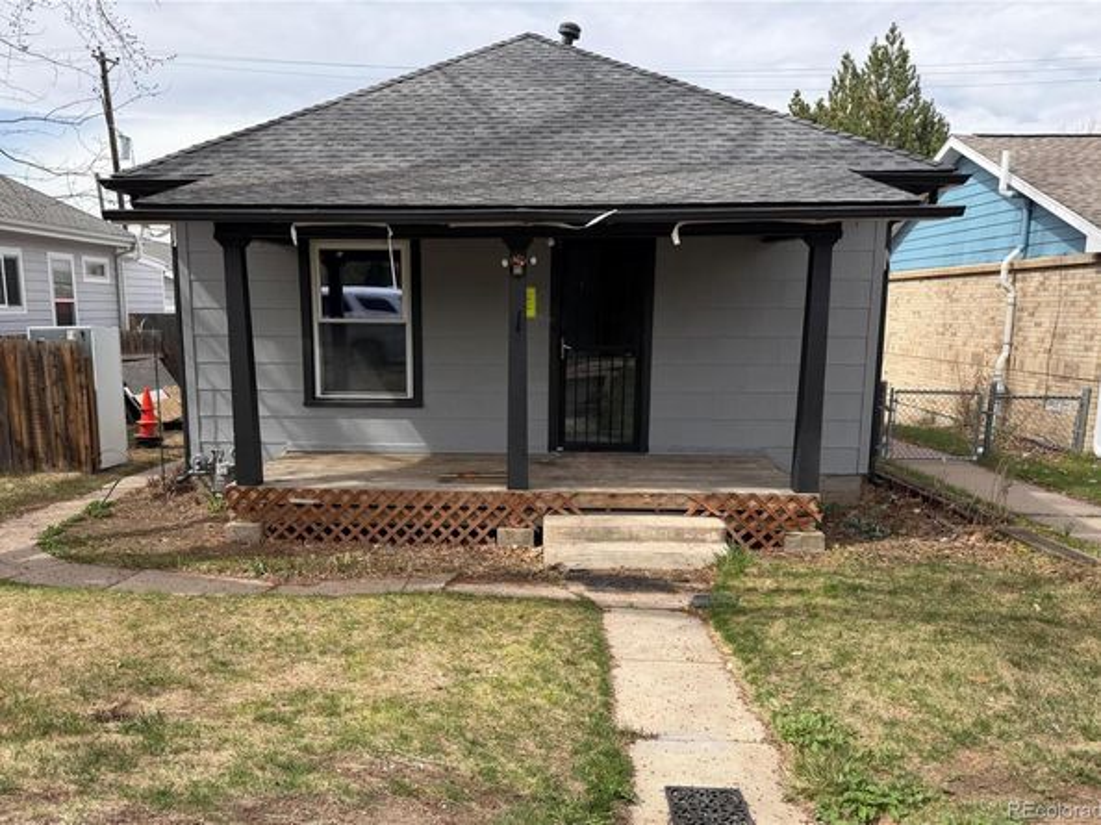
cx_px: 550
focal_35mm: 24
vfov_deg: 56.8
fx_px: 763
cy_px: 412
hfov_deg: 71.6
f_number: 1.78
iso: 80
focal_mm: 6.76
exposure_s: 1/2703
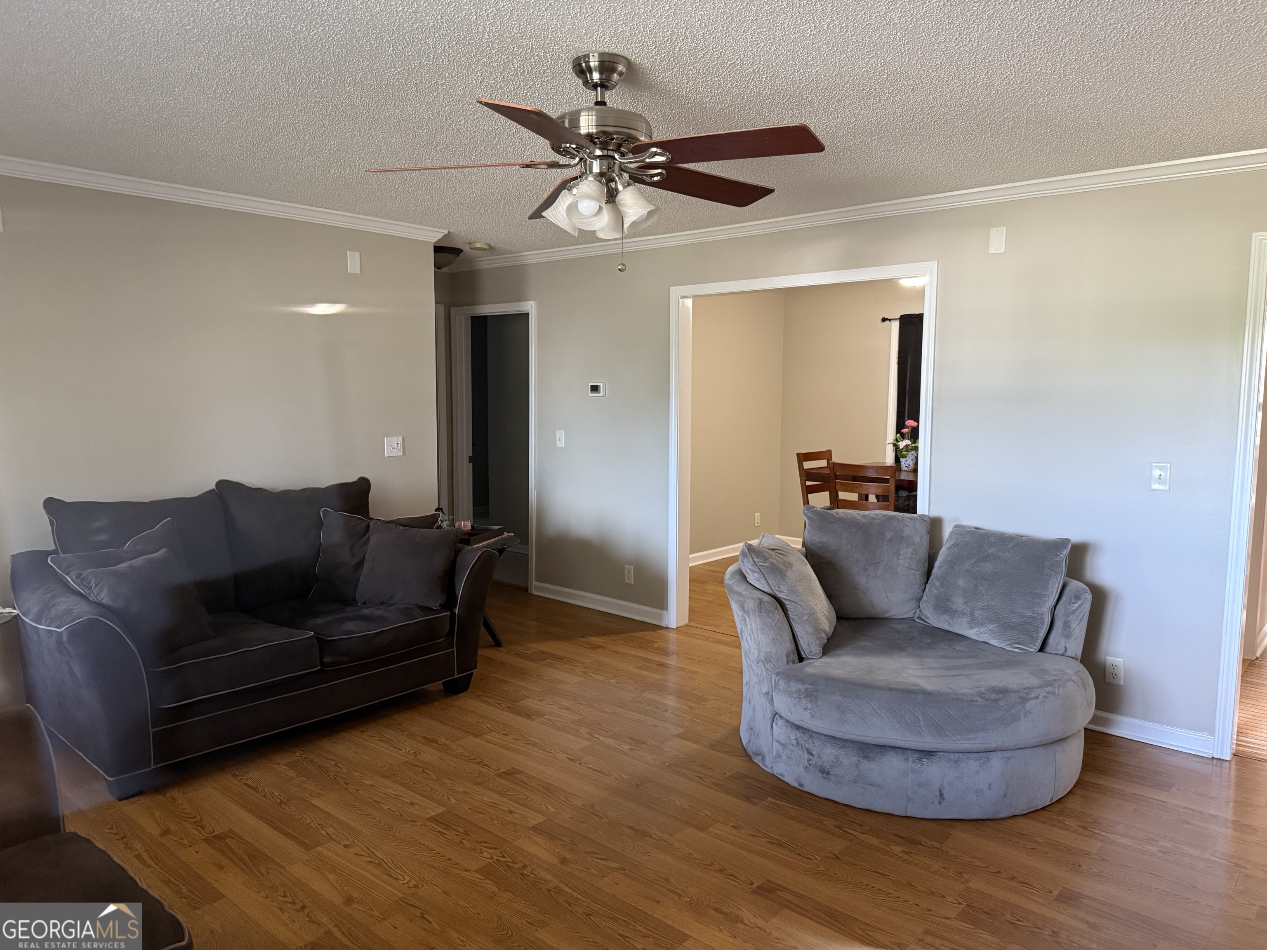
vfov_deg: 56.8
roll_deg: -0.7
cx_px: 634
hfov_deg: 71.6
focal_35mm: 24
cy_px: 475
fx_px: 878
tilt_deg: -5.3
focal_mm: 6.76
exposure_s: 1/60
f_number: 1.78
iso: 640
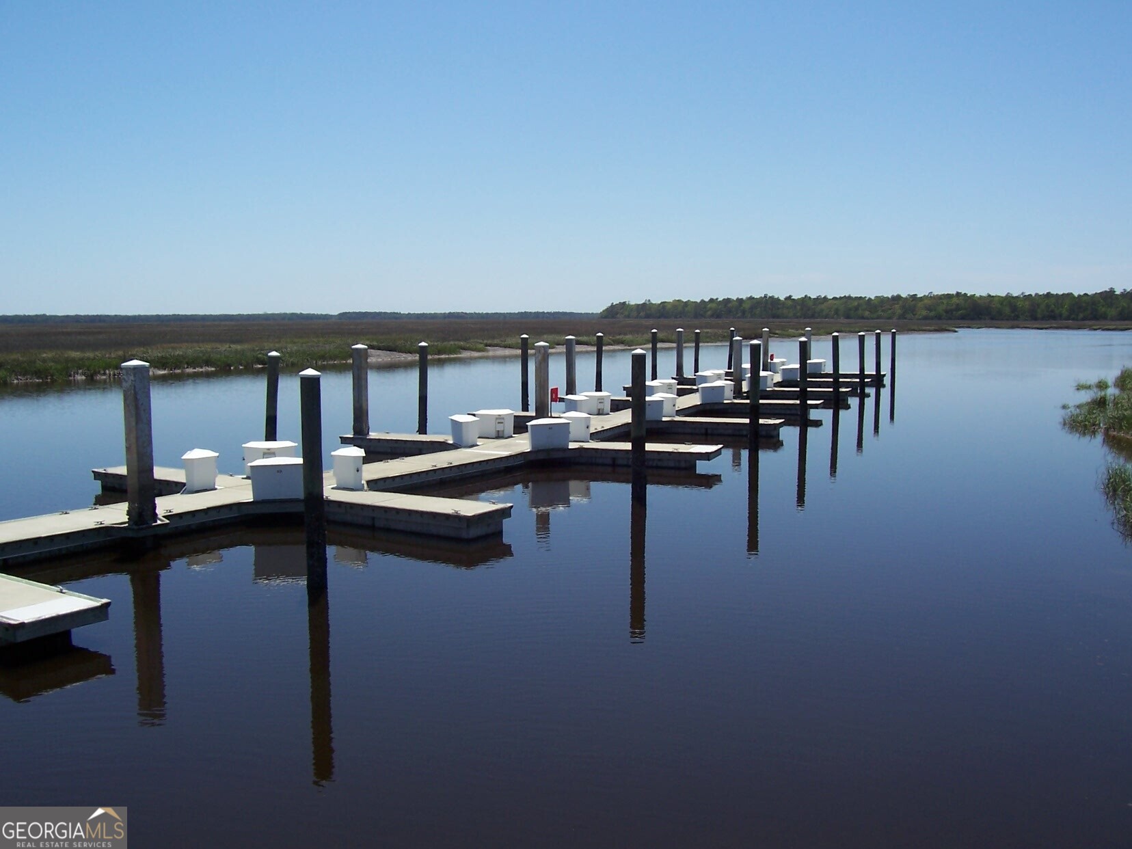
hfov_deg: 54.0
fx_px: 1112
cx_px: 566
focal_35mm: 34
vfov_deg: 41.8
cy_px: 424
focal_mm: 5.6
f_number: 5.6
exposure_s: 1/750
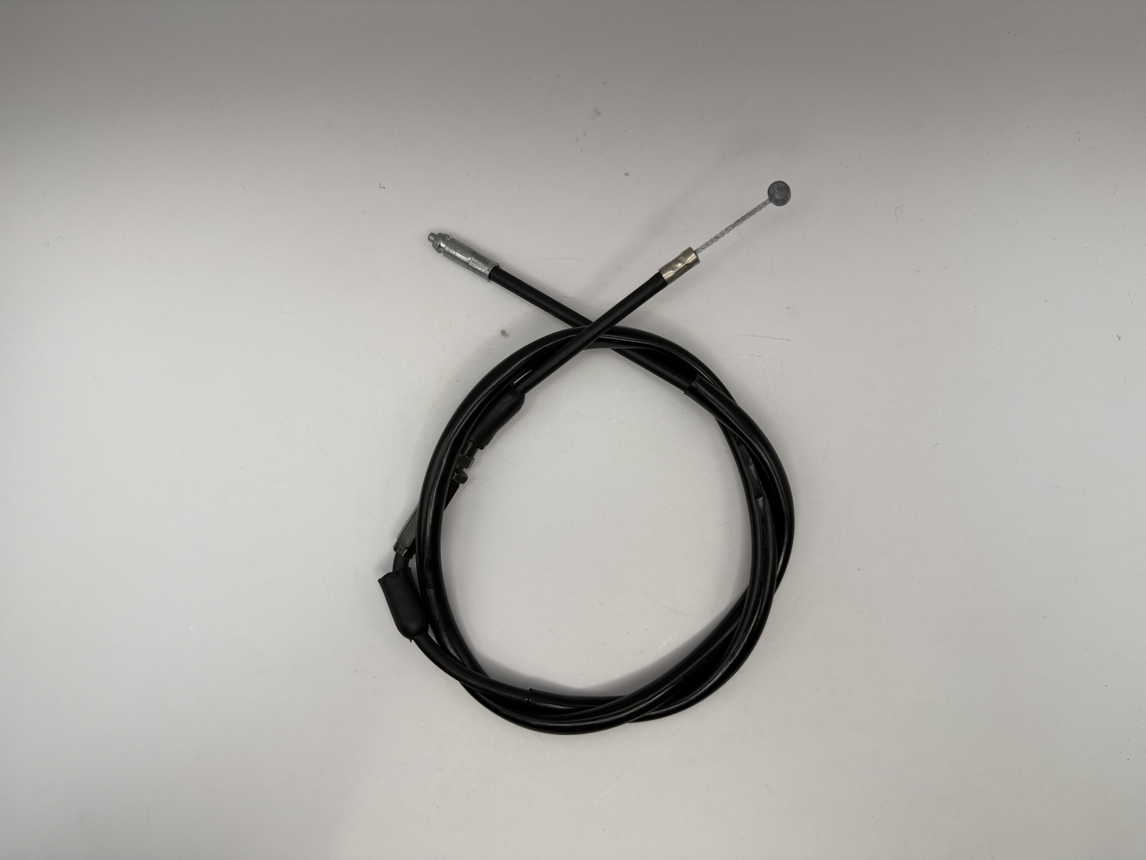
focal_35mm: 24
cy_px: 430
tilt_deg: -85.6
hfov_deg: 71.6
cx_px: 573
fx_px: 795
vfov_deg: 56.8
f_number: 1.78
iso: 80
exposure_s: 1/878
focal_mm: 6.76
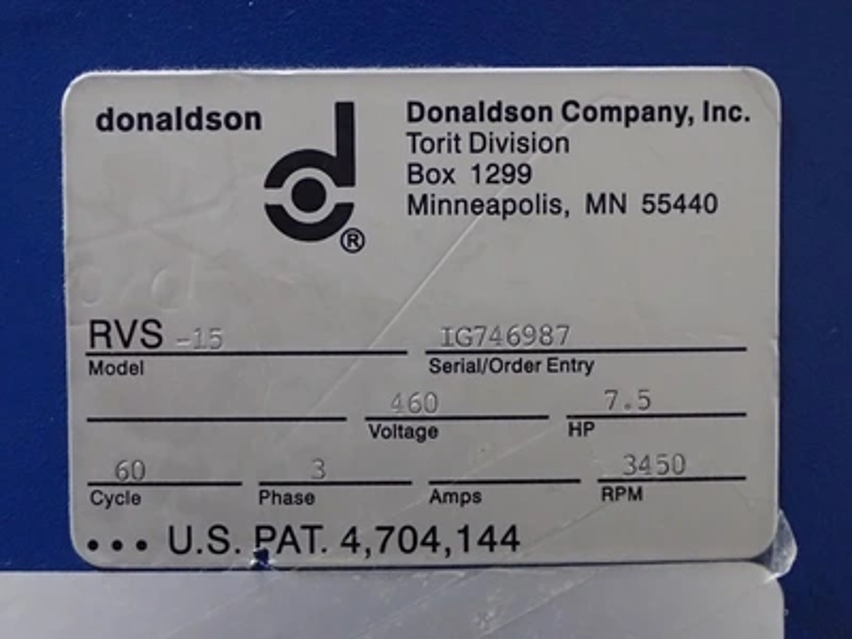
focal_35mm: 65
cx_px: 426
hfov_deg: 29.8
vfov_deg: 22.6
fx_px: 1600
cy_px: 320
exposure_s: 1/25
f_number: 3.8
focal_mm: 11.78
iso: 800
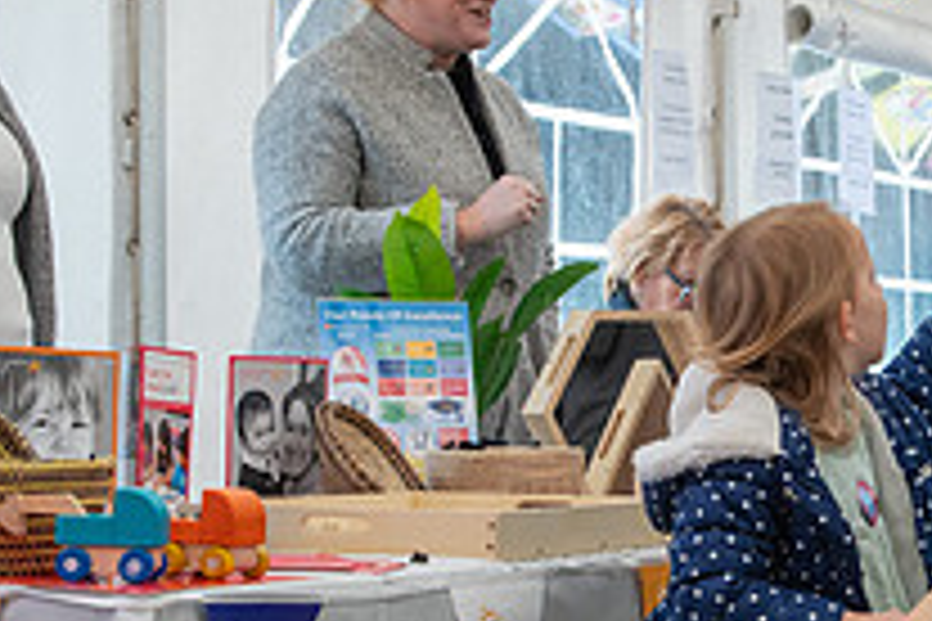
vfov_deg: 12.4
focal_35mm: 110
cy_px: 416
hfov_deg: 18.4
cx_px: 783
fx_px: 2848
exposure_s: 1/250
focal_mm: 35
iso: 360
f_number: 6.3
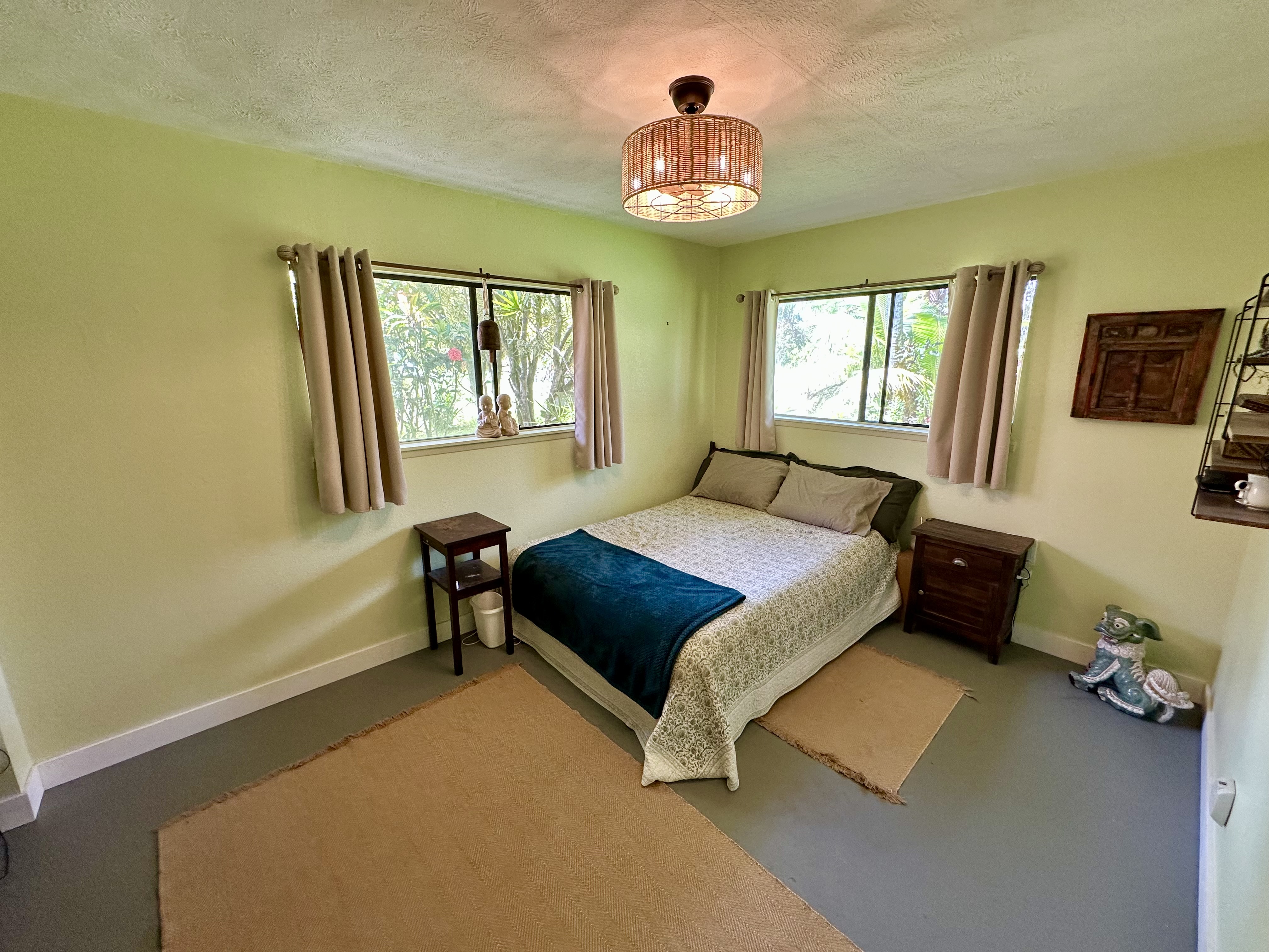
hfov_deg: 102.1
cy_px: 476
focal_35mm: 14
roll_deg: +0.2
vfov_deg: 85.7
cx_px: 634
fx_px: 513
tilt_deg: -13.1
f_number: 2.2
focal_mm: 2.22
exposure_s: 1/120
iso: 160
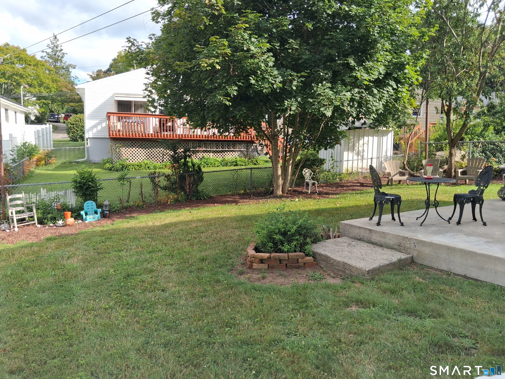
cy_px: 190
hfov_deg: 65.3
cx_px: 252
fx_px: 394
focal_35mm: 27
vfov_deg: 51.4
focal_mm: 4
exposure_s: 1/222
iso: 25
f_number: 1.8
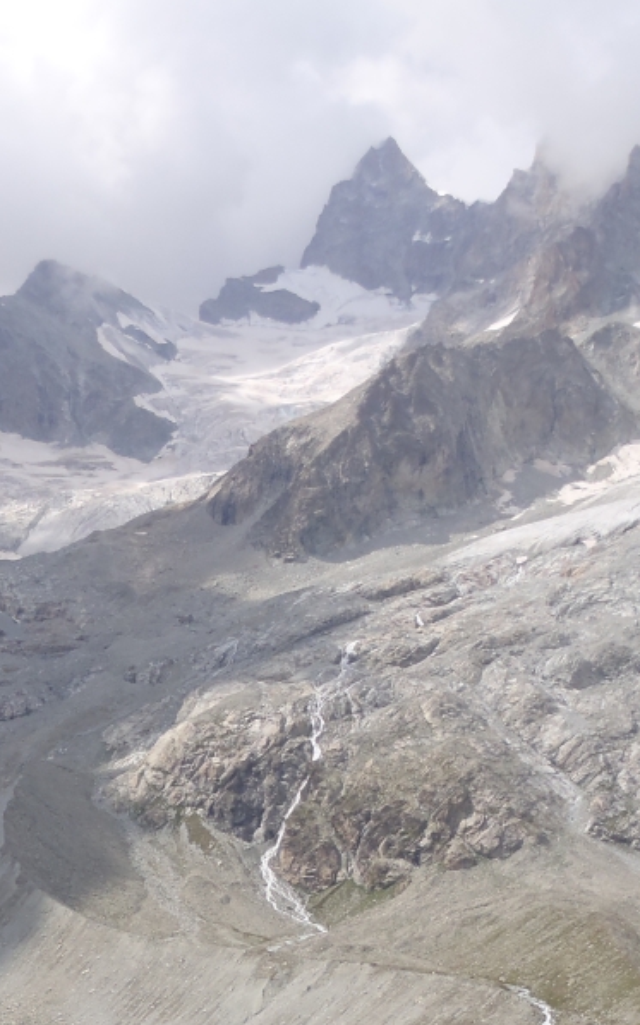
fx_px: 2233
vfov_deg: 25.7
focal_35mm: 80
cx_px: -69
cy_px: 647
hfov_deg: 15.8
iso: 80
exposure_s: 1/500
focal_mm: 7.57
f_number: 5
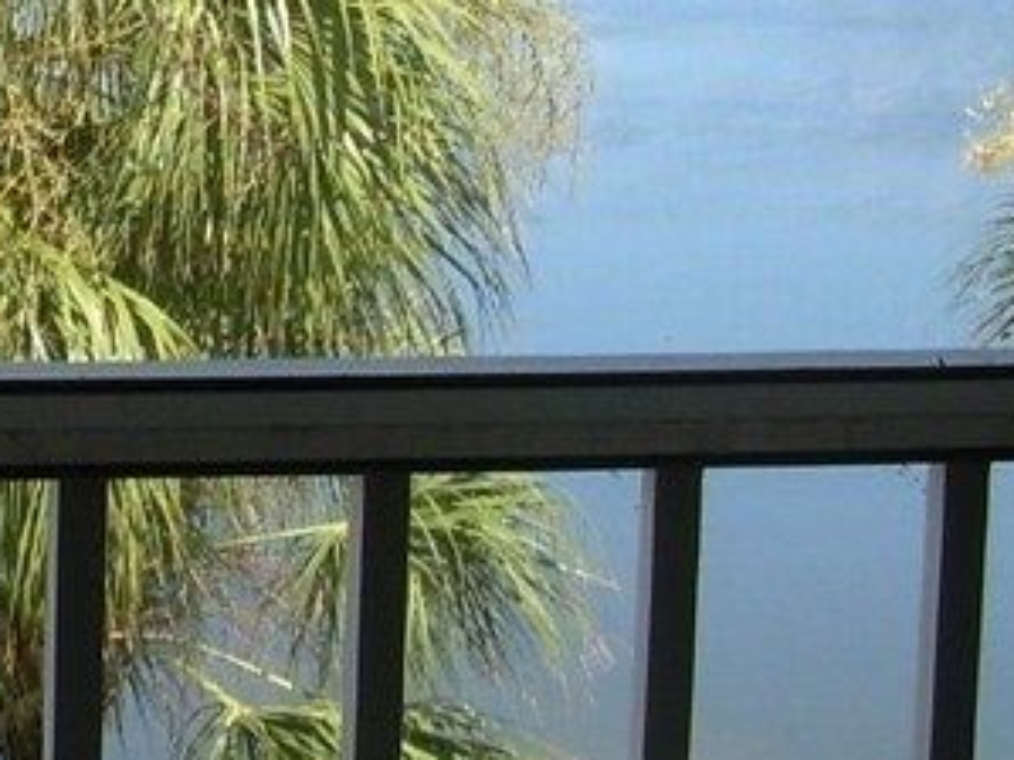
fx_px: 3807
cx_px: -268
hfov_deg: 14.6
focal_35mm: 130
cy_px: -3
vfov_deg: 11.3
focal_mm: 6.3
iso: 50
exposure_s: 1/162
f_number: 4.6
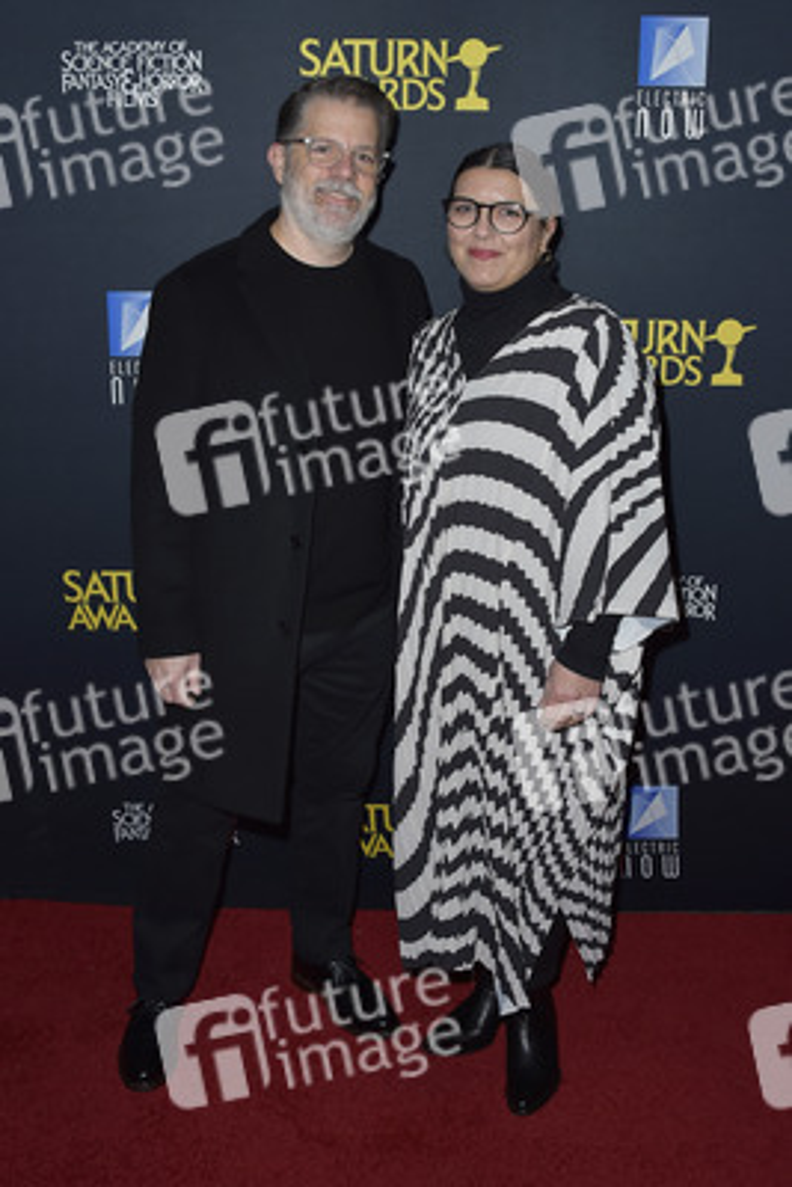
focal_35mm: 32
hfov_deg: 41.1
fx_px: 1055
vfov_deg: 58.7
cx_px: 396
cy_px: 594
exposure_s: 1/250
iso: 250
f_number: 6.3
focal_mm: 32
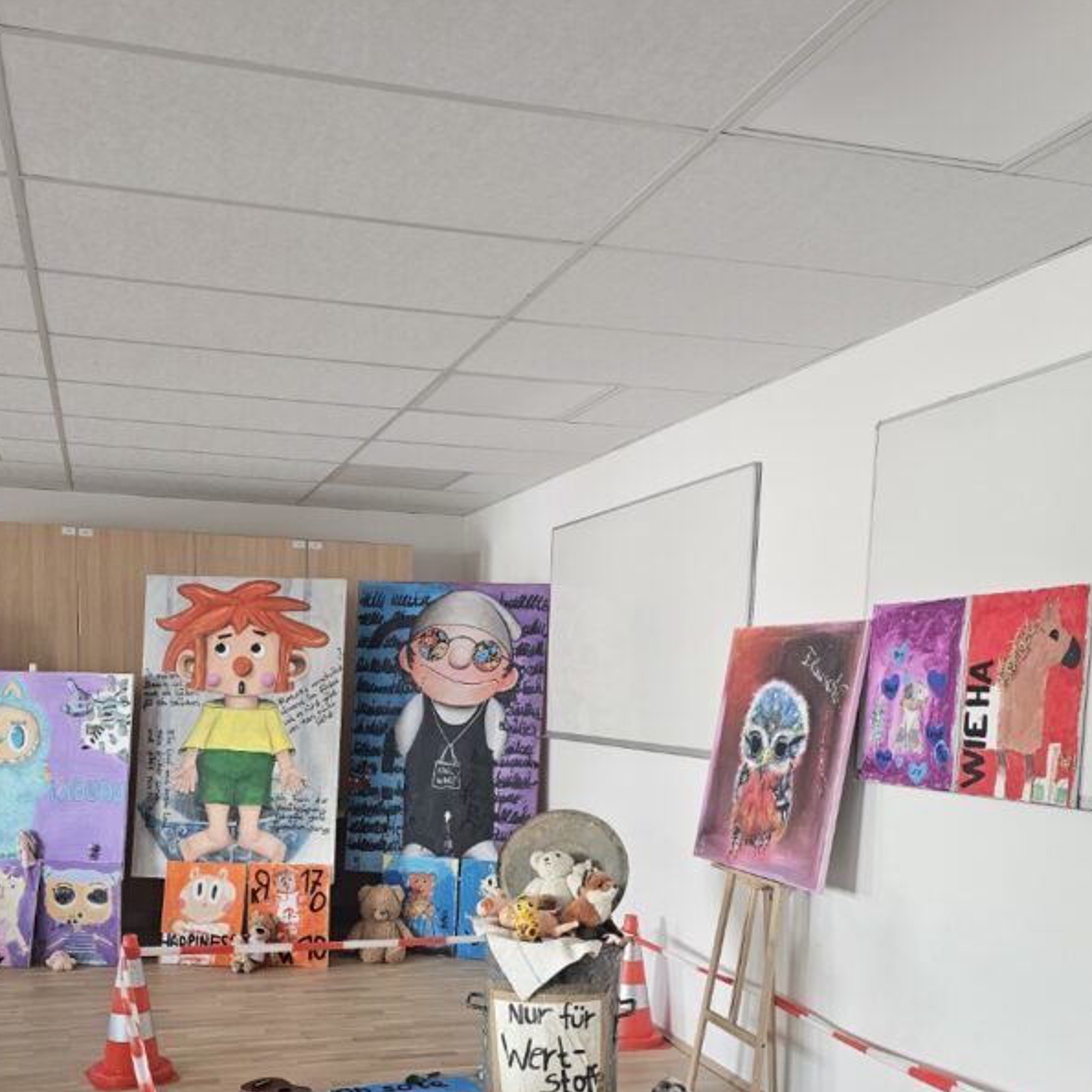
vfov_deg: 45.6
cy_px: 815
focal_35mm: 35
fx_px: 1249
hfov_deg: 47.0
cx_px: 444
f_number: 1.7
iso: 200
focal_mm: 6.3
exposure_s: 1/180
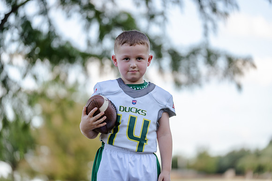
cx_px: 136
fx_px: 1035
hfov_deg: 15.0
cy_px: 90
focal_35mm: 137
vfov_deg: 10.0
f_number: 2.8
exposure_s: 1/320
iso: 160
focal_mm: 137
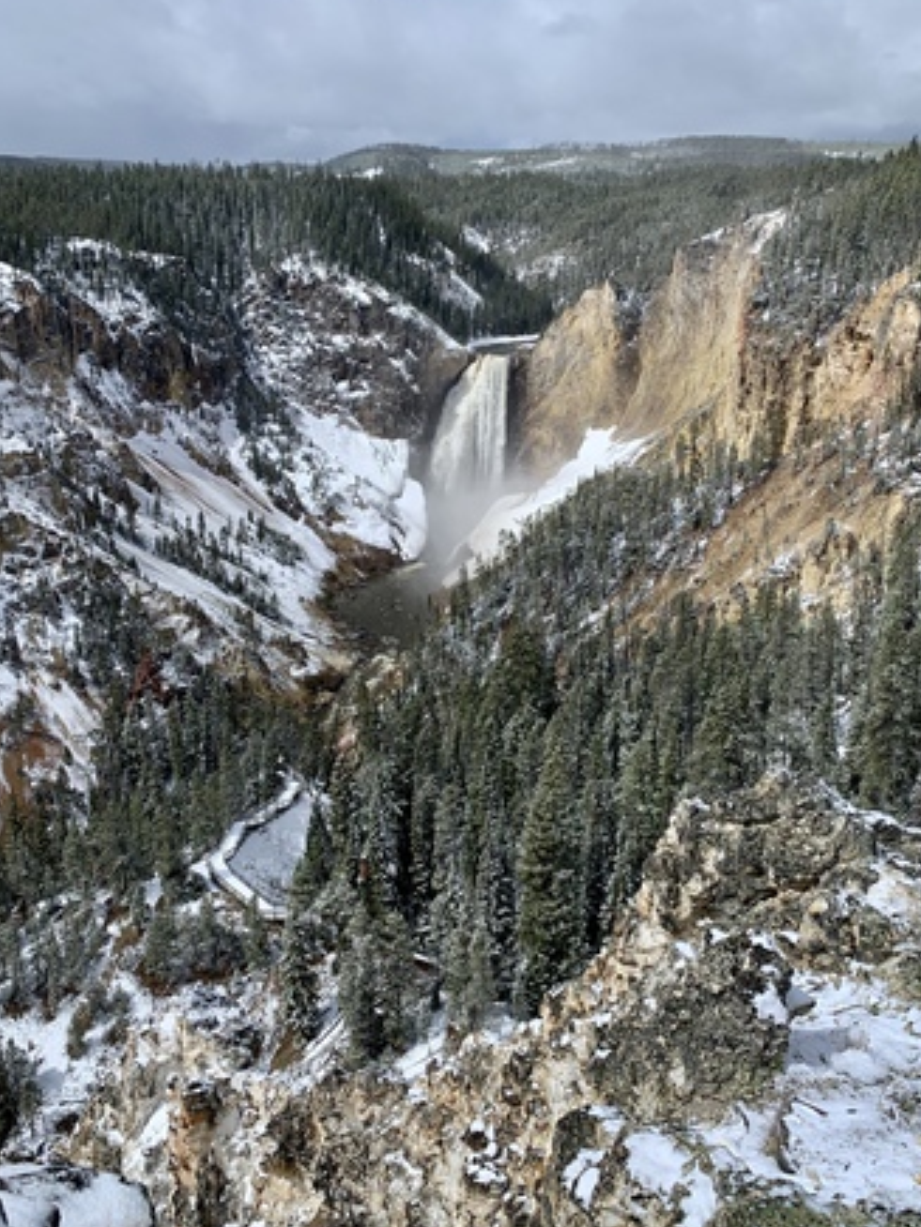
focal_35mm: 31
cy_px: 554
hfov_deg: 45.4
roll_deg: -0.4
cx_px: 482
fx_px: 1100
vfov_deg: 58.2
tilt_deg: -18.5
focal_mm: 4.25
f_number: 1.8
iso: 25
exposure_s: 1/4098
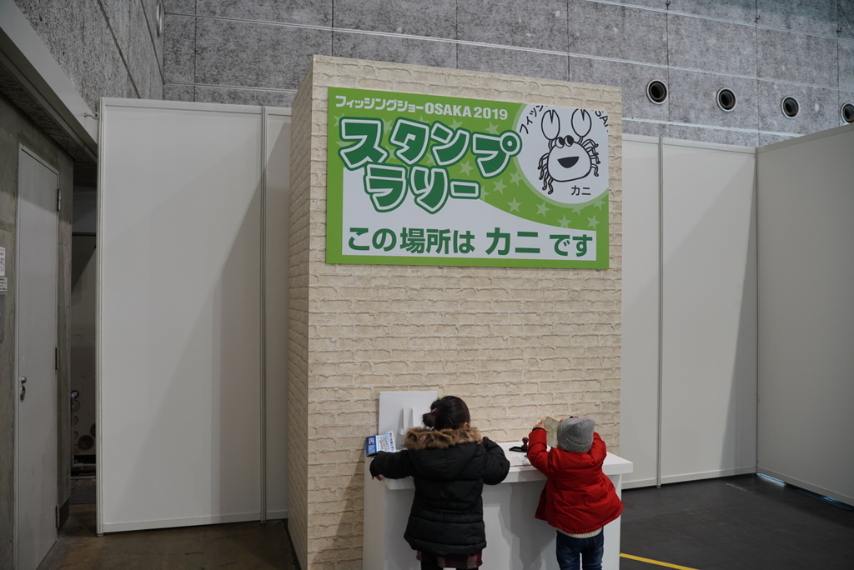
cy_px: 285
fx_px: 665
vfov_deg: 46.5
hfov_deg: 65.4
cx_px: 427
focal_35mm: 28
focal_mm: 28
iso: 1600
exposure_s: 1/80
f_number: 4
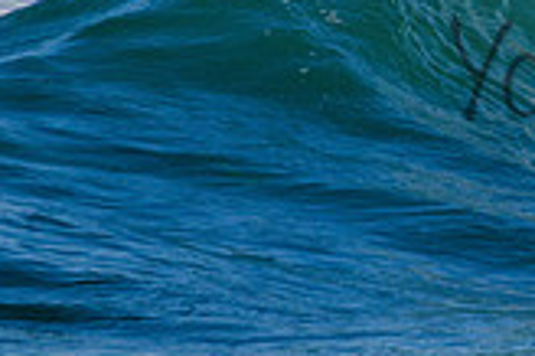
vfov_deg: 0.5
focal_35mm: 2833
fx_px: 42059
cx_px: 786
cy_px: 41
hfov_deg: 0.7
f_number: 11
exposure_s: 1/2000
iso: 720
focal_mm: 800
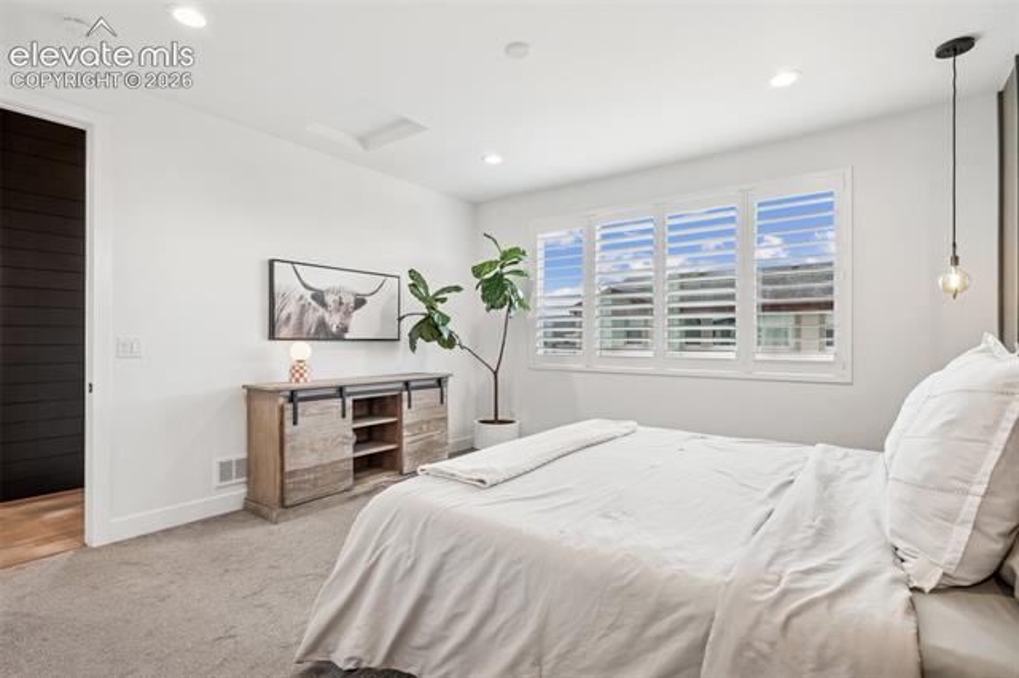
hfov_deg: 91.6
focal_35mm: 18
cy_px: 339
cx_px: 510
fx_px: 495
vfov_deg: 68.8
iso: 100
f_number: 11
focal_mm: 17.5
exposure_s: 1/2.5
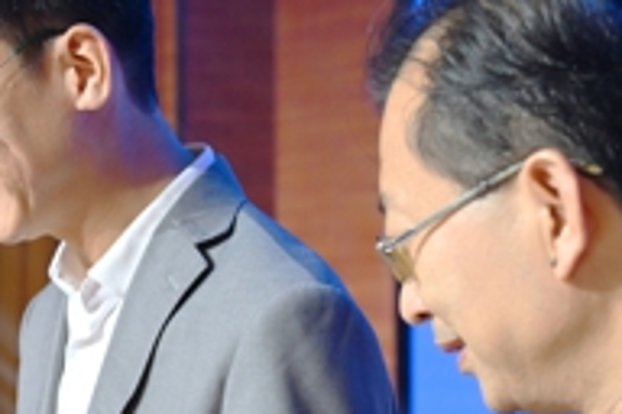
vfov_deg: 8.9
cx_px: -181
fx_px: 2626
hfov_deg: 13.1
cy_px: 477
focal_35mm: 152
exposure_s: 1/250
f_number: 4
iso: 1600
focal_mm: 43
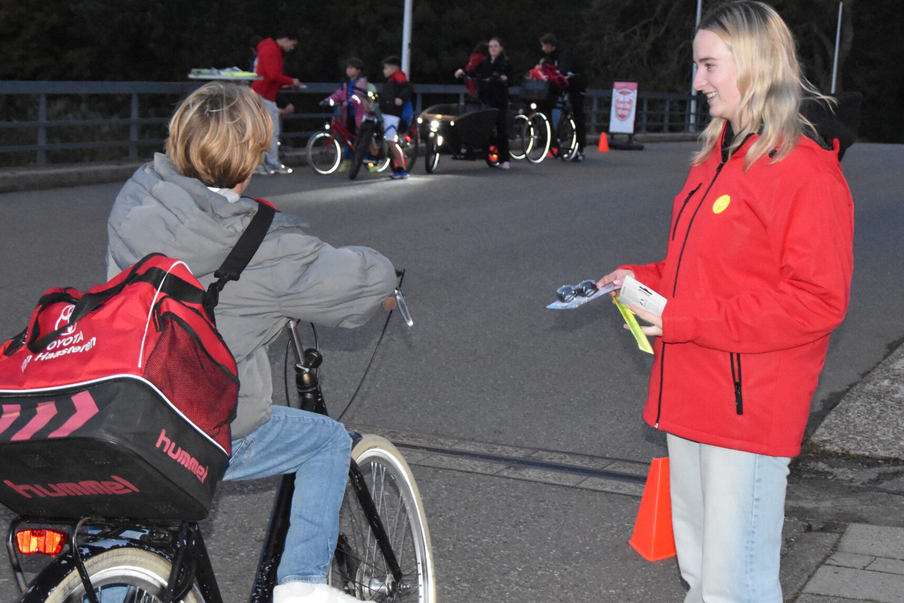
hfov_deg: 26.1
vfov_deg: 17.5
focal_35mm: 78
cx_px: 432
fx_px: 1952
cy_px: 339
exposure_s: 1/60
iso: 5000
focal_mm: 35
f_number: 4.5
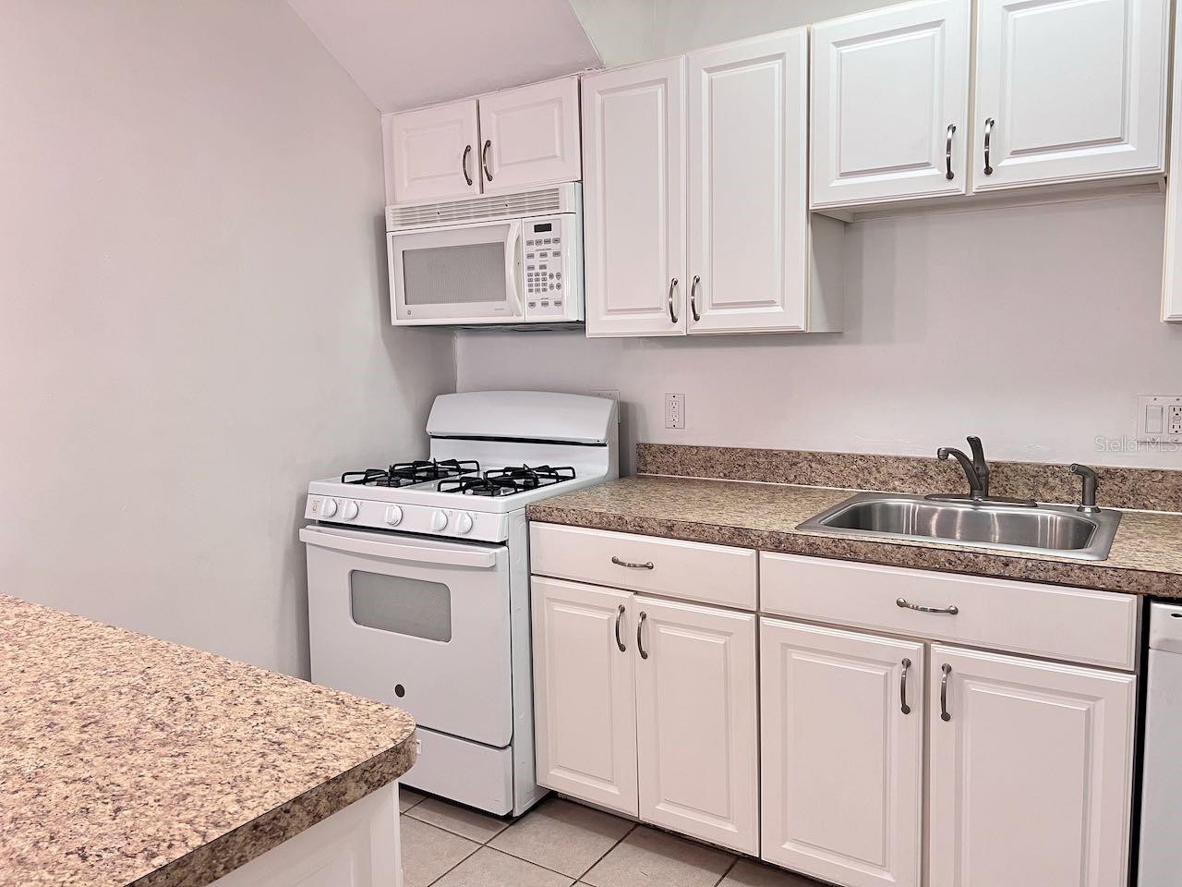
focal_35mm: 26
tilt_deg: -6.3
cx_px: 591
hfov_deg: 67.3
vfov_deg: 53.1
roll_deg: +0.9
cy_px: 444
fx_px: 888
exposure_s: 1/60
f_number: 1.5
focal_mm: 5.7
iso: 100
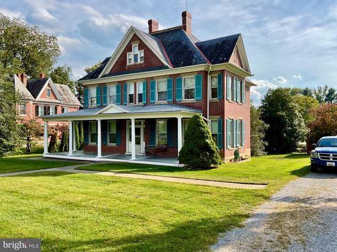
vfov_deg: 48.2
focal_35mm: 29
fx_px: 282
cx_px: 168
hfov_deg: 61.7
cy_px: 126
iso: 16
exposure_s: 1/1279
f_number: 1.8
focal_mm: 3
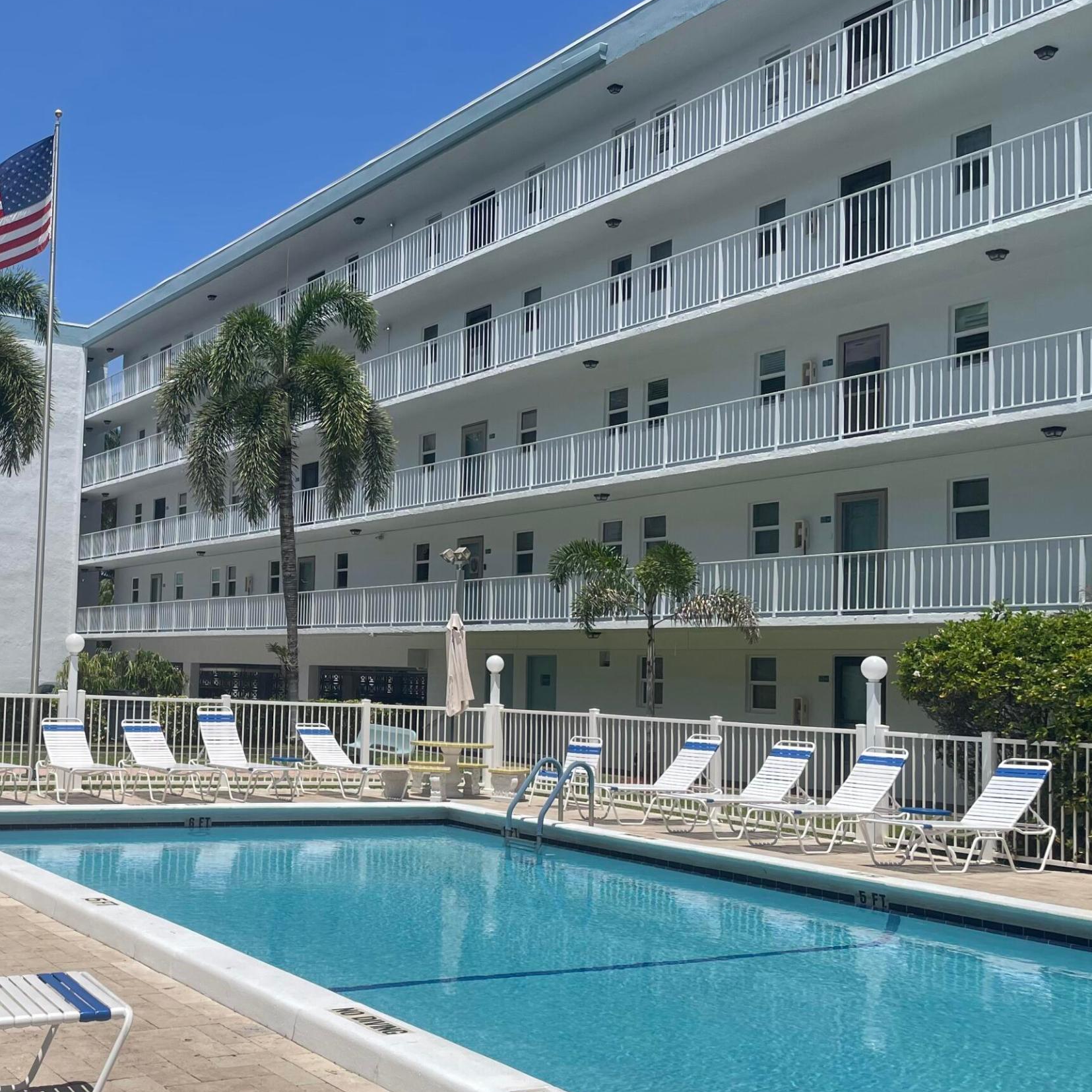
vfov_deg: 41.8
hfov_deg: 40.1
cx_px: 210
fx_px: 1428
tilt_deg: +3.5
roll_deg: -1.0
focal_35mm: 40
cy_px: 598
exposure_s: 1/4651
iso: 32
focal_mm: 4.2
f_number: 1.6
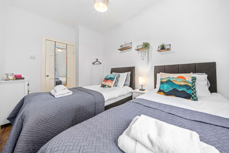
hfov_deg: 112.6
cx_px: 114
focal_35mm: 12
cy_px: 76
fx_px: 76
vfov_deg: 90.0
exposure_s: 4
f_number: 22
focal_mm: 12
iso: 800
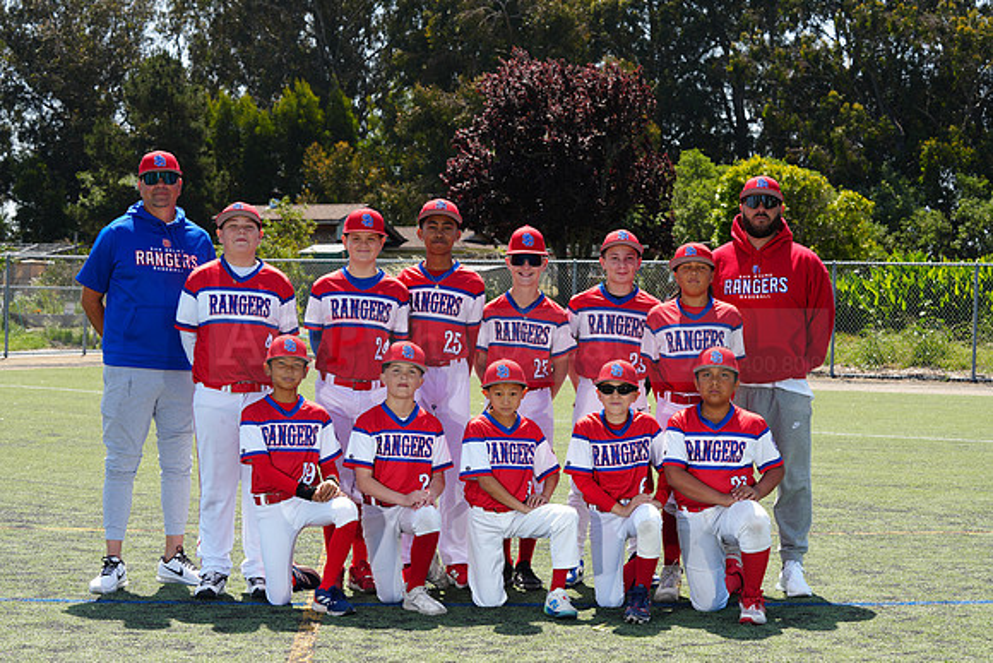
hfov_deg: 28.8
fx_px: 1931
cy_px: 332
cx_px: 496
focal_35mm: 70
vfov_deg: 19.5
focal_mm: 70
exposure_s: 1/250
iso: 160
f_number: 8
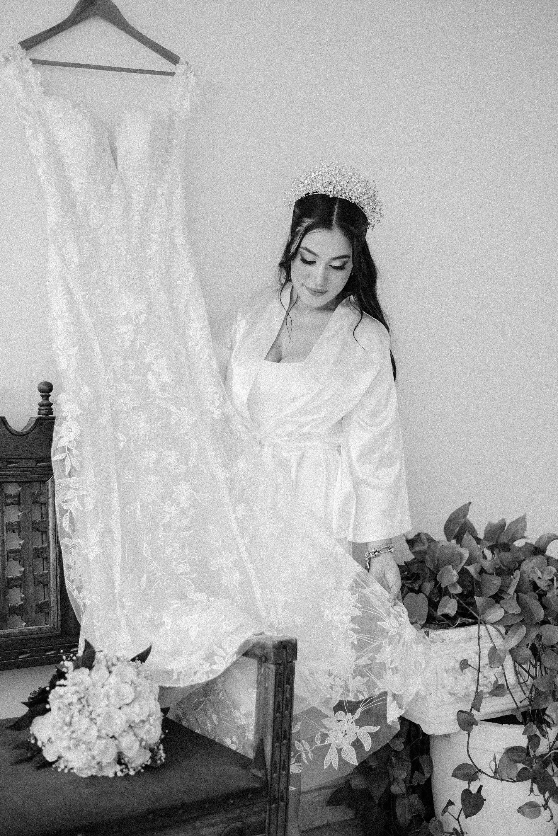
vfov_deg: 39.6
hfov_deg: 27.0
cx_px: 279
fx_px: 1161
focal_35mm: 50
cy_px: 418
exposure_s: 1/200
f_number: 2
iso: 400
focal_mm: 50
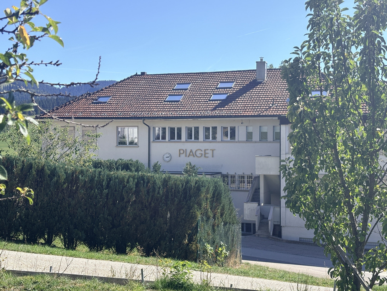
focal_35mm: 52
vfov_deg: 28.0
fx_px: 581
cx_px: 194
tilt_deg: -1.0
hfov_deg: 36.8
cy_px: 146
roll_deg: -0.2
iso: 32
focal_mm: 5.96
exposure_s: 1/2283
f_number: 1.6
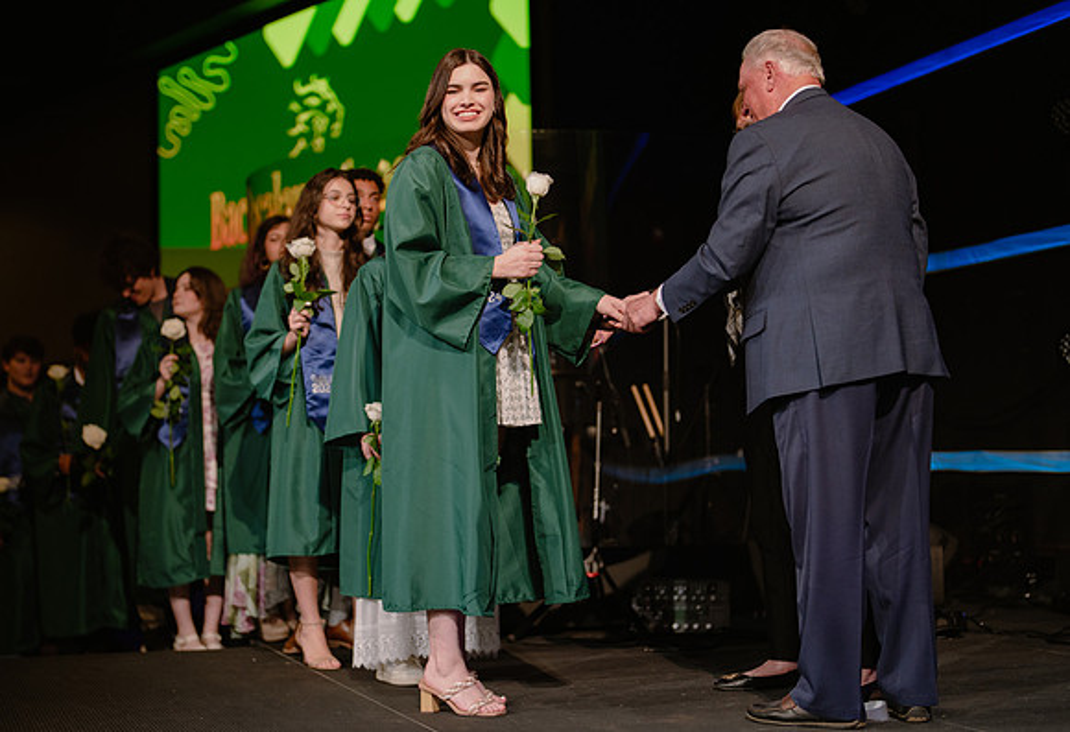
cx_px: 460
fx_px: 1695
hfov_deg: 35.0
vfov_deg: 24.4
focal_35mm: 57
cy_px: 406
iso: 640
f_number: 1.2
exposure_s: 1/320
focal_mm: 50
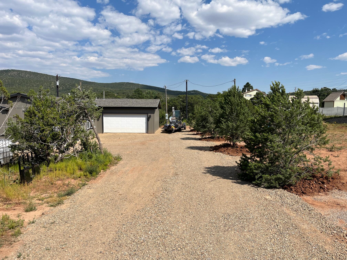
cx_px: 174
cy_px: 130
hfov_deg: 67.3
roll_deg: +0.4
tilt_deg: -4.3
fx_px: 261
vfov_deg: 53.1
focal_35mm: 26
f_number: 1.6
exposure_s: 1/5076
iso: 50
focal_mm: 5.1
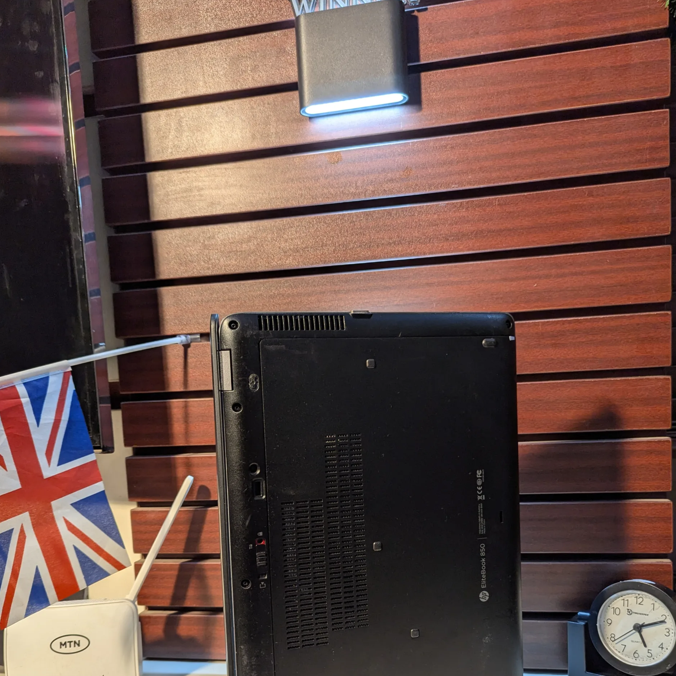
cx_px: 330
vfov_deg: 54.4
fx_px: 641
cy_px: 455
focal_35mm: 29
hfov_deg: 55.6
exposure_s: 1/91.7
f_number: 1.85
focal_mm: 6.81
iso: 76
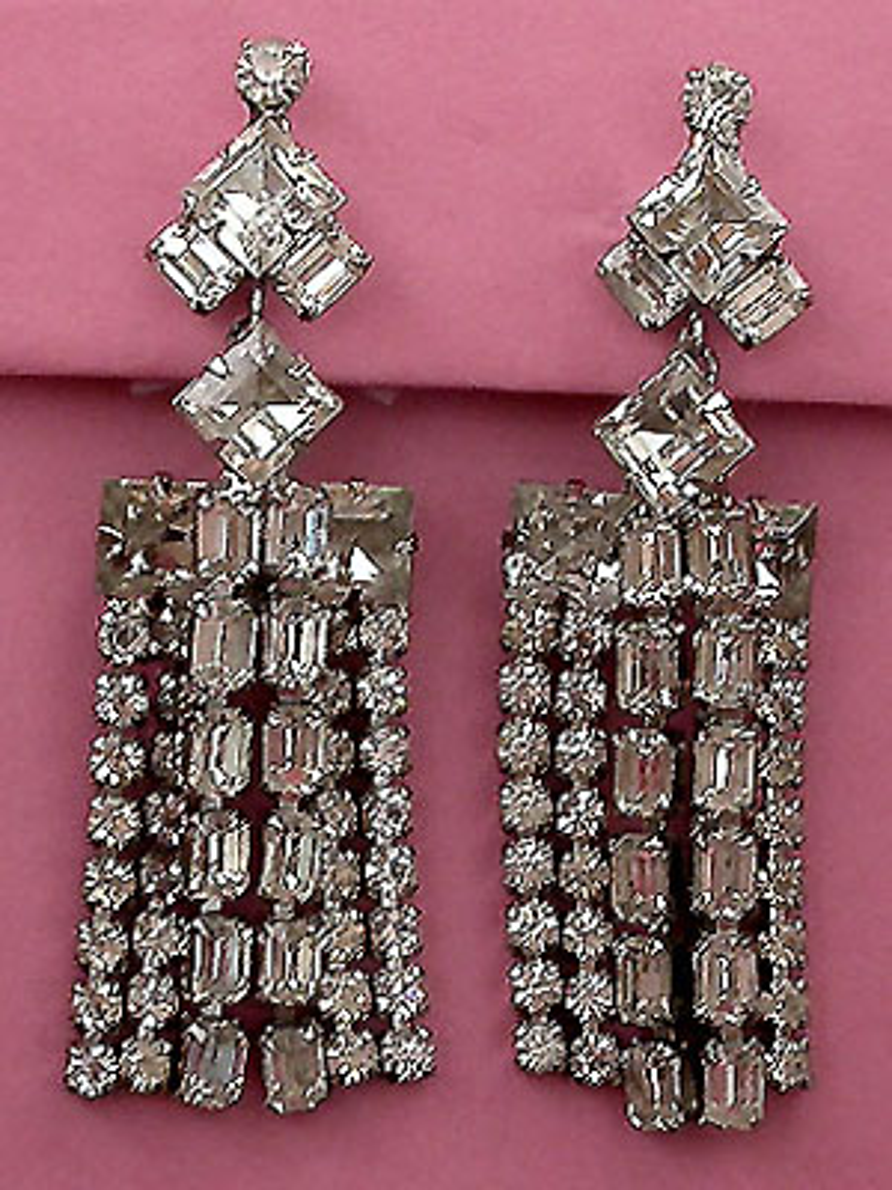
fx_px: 1306
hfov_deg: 37.7
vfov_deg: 49.0
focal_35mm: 38
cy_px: 595
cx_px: 446
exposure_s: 1/20.5
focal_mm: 7.85
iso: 100
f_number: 2.6
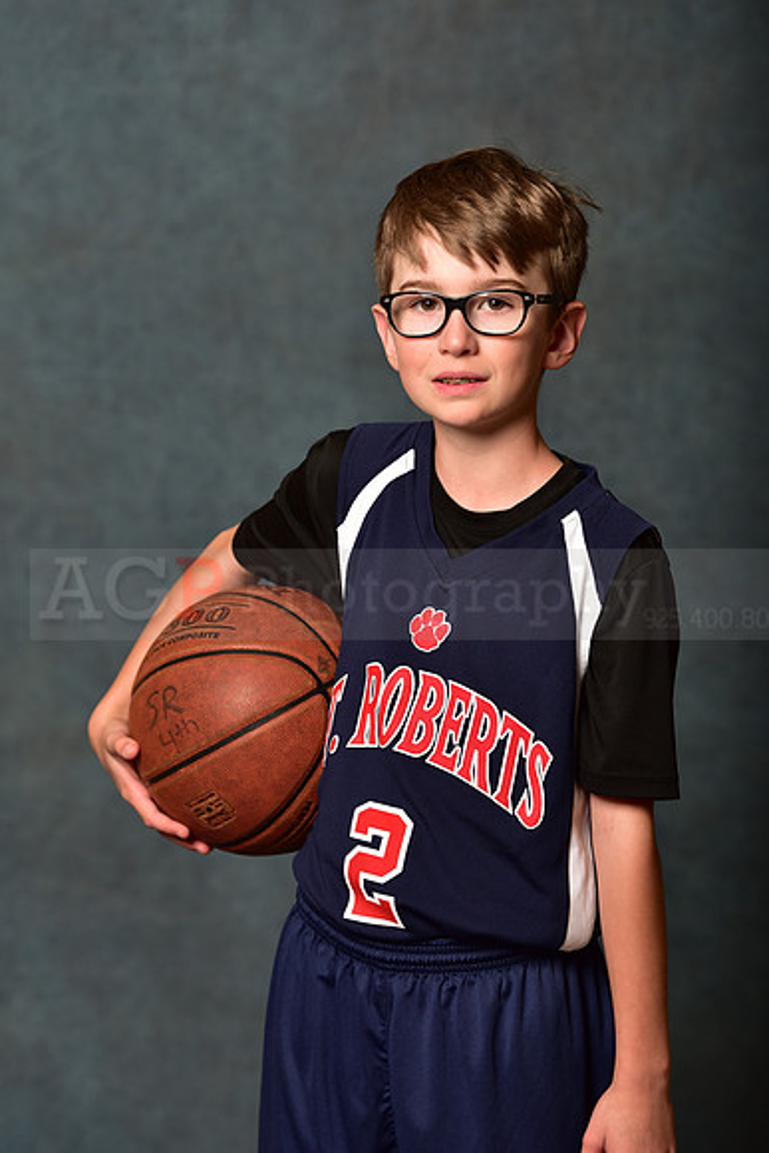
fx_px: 5443
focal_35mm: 170
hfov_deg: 8.1
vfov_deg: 12.1
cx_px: 384
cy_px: 576
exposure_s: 1/250
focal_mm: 170
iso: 250
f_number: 4.5
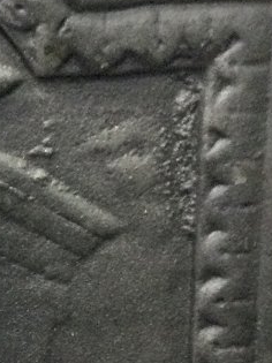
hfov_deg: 11.8
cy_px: 362
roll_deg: +3.6
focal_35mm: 118
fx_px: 1237
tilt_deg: -17.3
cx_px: -174
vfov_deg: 16.4
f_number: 2.4
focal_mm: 3.3
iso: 200
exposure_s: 1/33
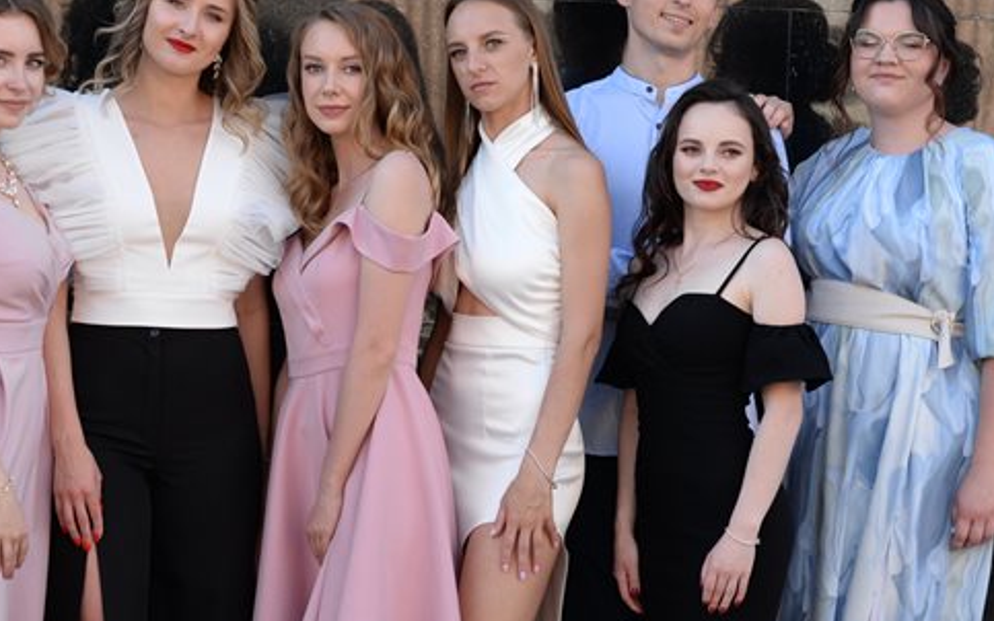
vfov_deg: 12.1
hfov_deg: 19.3
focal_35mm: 108
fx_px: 2926
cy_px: 469
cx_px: 486
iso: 1000
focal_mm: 50
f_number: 4
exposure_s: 1/2000
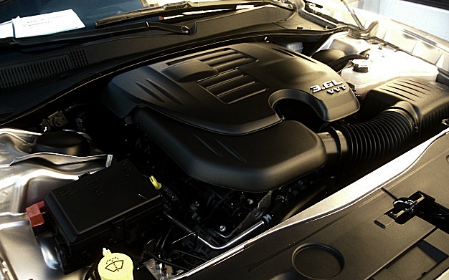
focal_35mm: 39
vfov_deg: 32.7
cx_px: 222
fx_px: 477
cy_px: 163
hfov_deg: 50.4
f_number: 2.8
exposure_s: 1/100
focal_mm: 6.3
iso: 200
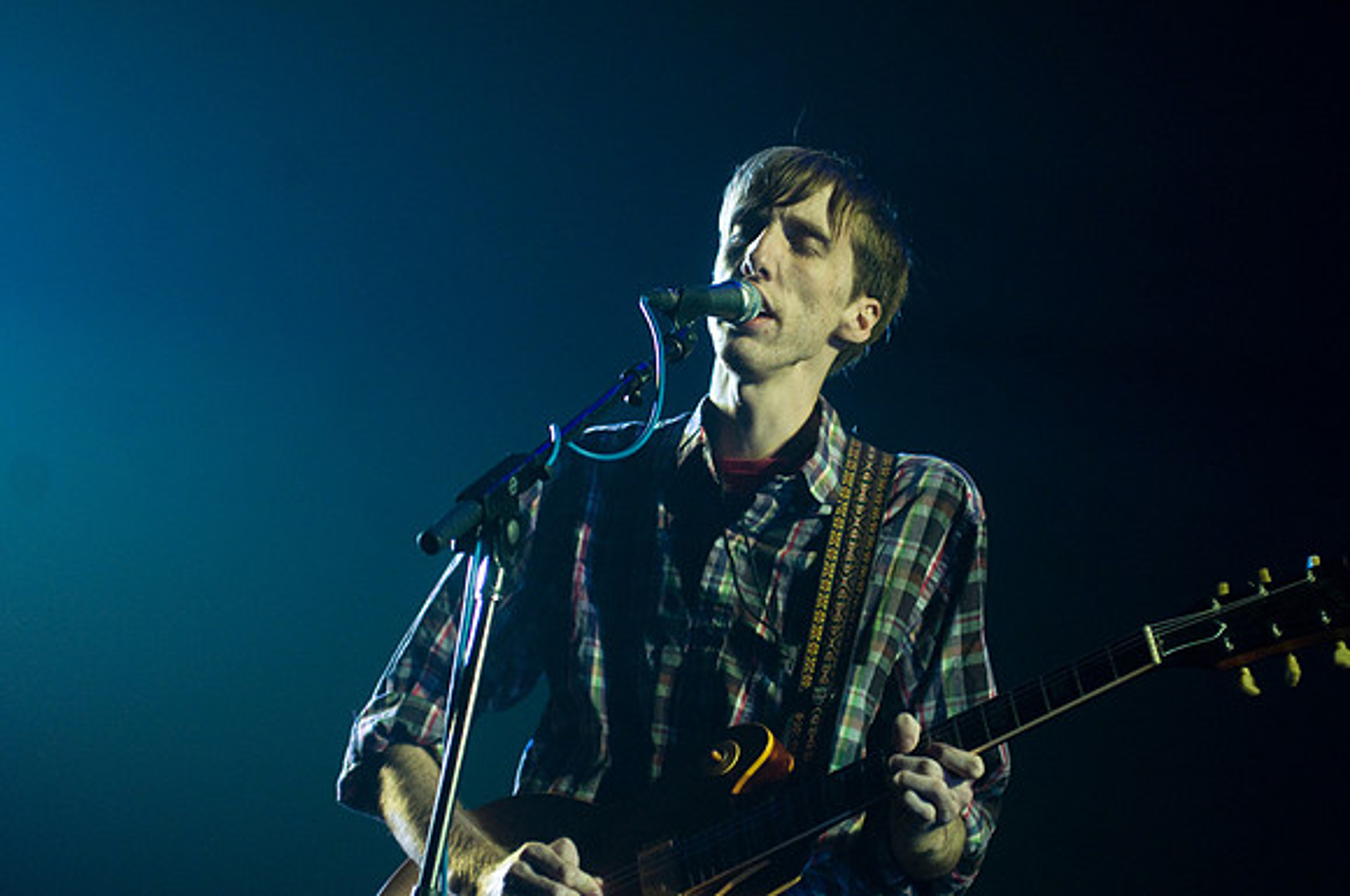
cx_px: 675
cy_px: 448
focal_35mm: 105
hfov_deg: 19.5
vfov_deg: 13.0
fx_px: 3932
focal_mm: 70
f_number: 2.8
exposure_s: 1/200
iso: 1000
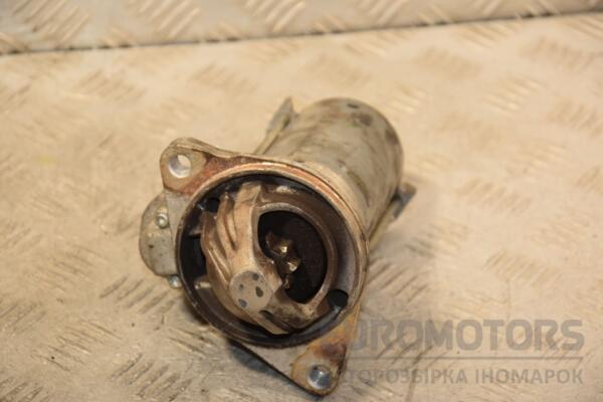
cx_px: 302
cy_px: 201
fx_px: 2261
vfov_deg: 10.2
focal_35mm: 135
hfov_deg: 15.2
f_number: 5.6
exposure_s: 1/160
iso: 800
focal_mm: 90
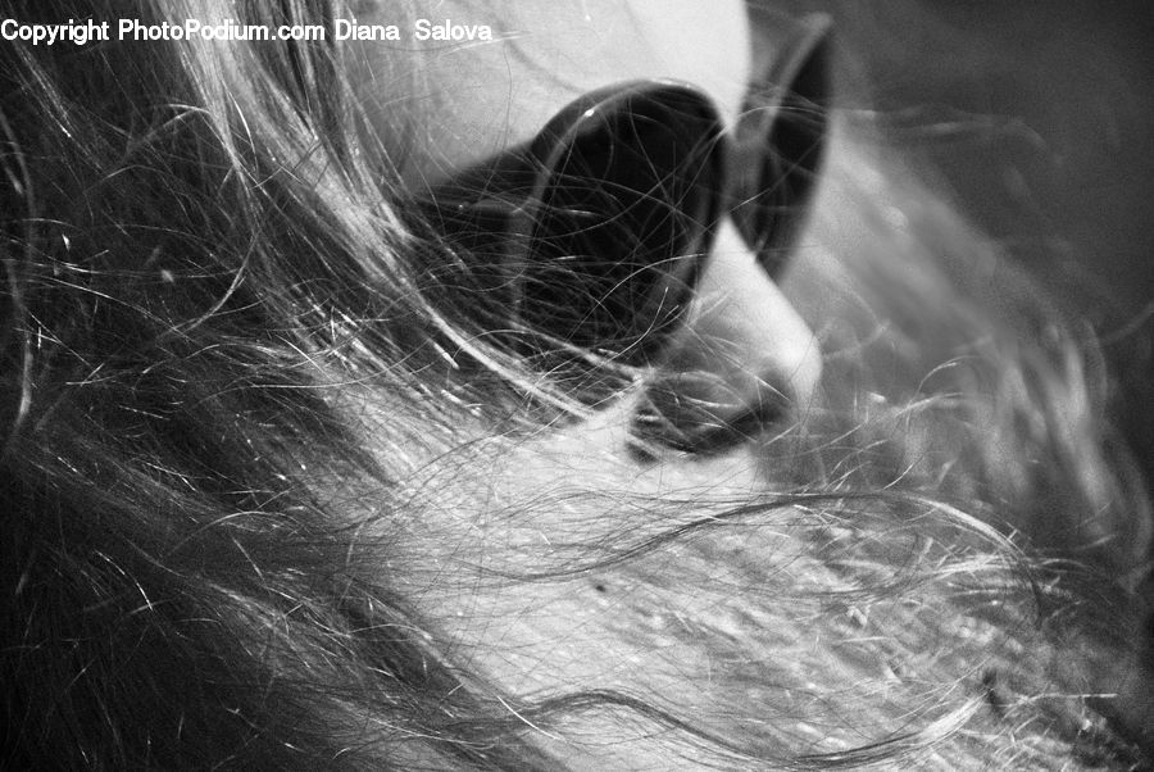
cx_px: 577
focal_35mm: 202
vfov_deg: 6.8
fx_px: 6497
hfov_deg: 10.1
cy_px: 386
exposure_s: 1/500
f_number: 5.6
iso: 125
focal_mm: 135
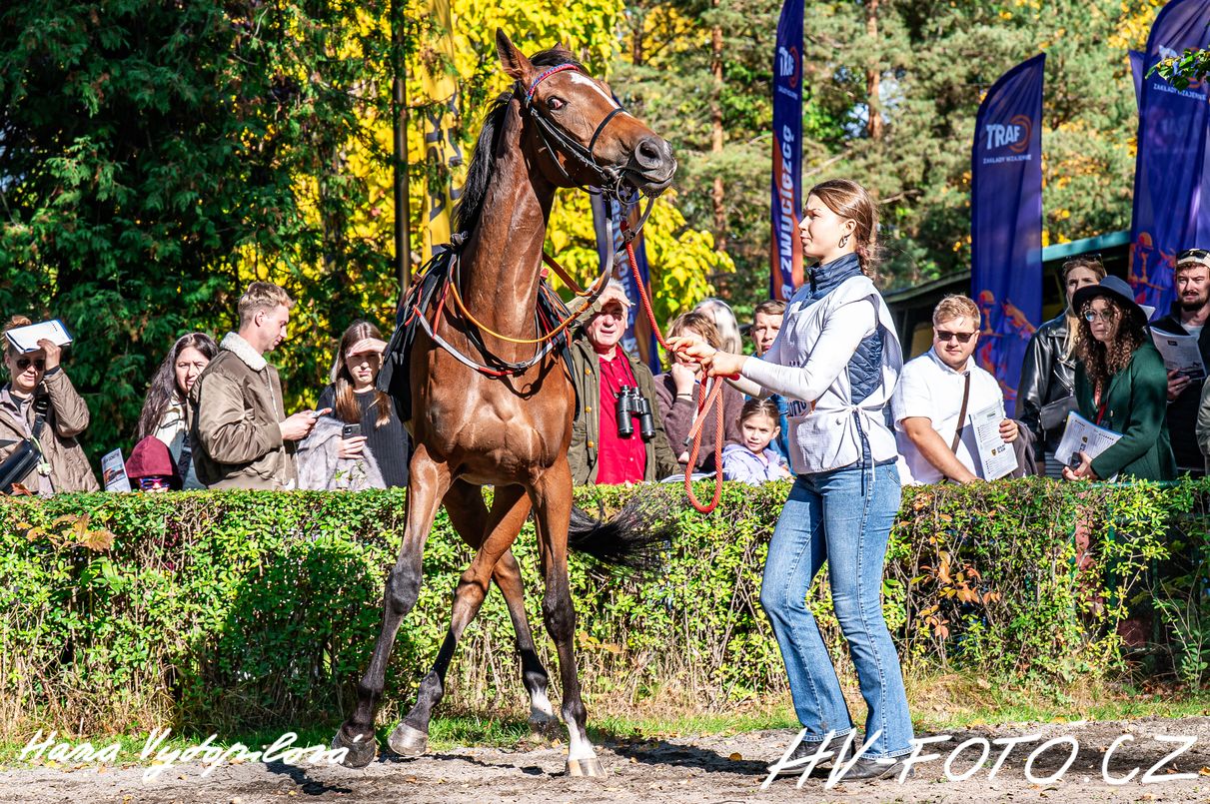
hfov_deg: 18.6
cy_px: 402
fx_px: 3694
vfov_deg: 12.4
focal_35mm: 110
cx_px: 605
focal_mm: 110
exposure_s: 1/640
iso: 400
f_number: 8
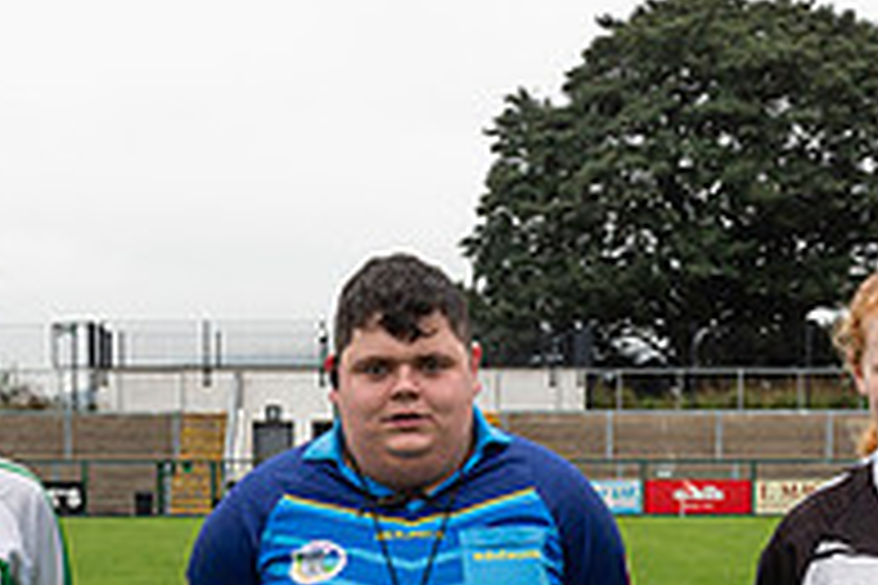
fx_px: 2536
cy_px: 761
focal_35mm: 104
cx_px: 410
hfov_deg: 19.6
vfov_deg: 12.7
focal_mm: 32
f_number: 7.1
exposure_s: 1/100
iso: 360
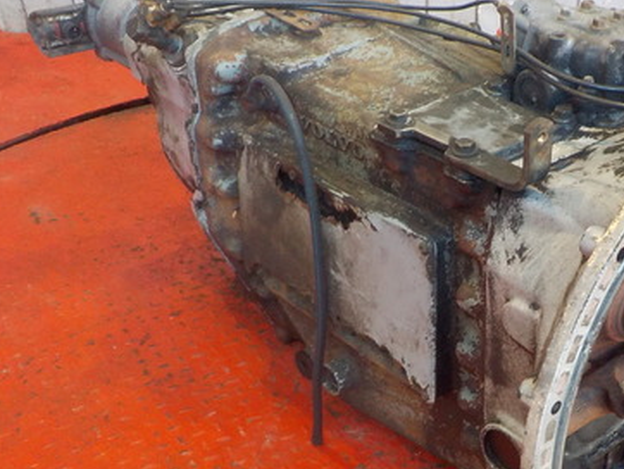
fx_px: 956
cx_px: 469
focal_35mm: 53
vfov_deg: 27.5
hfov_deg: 35.3
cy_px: 262
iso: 200
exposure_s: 1/30
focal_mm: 4.1
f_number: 3.3
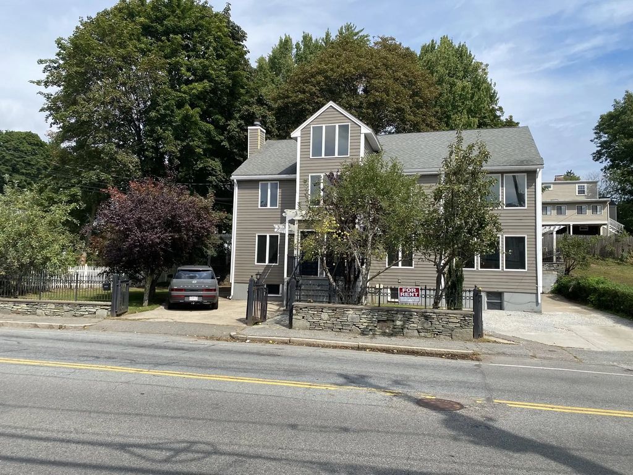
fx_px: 475
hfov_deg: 67.3
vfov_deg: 53.1
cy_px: 238
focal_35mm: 26
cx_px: 316
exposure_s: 1/2967
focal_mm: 4.25
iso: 32
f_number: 1.8
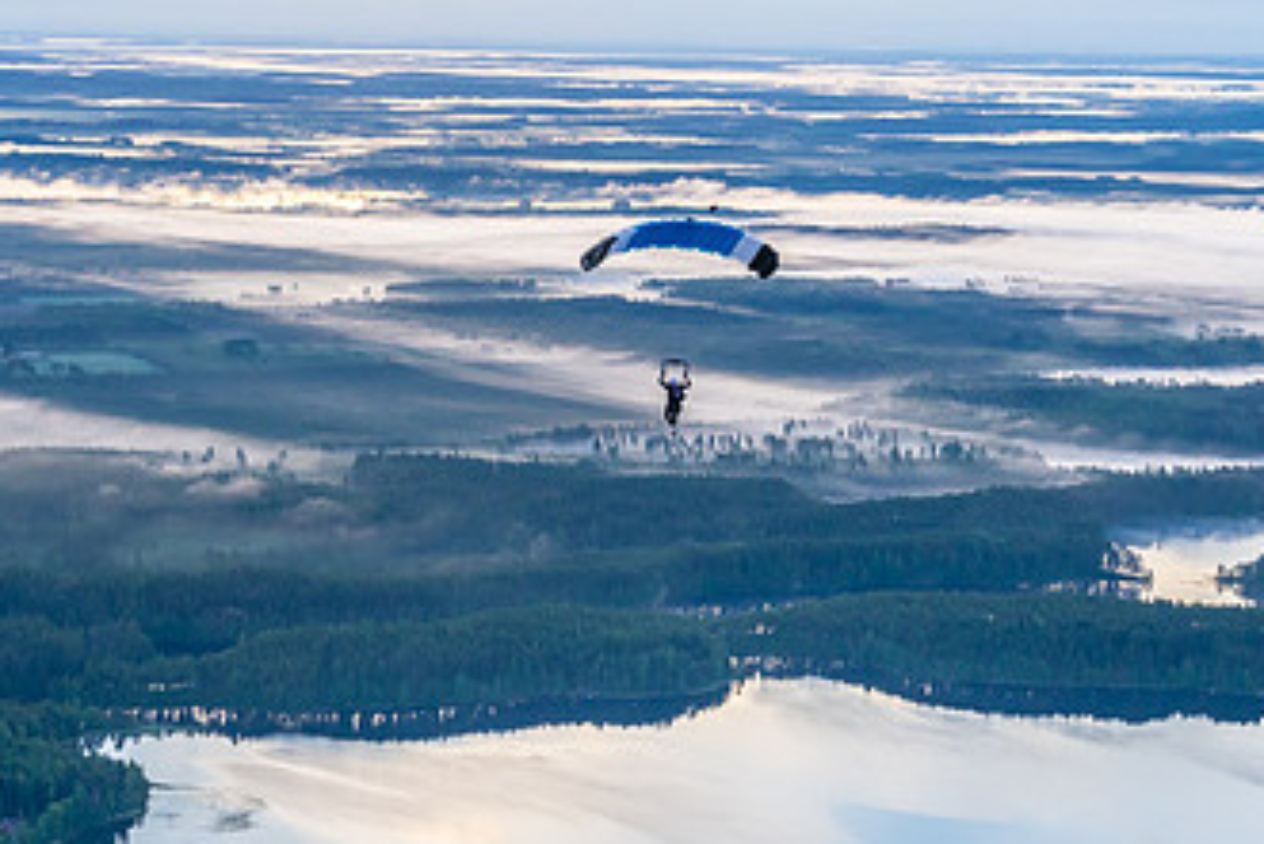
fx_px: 3231
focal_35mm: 92
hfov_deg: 21.9
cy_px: 509
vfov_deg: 14.9
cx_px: 273
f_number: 4.5
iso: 1000
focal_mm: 46
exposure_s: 1/2000
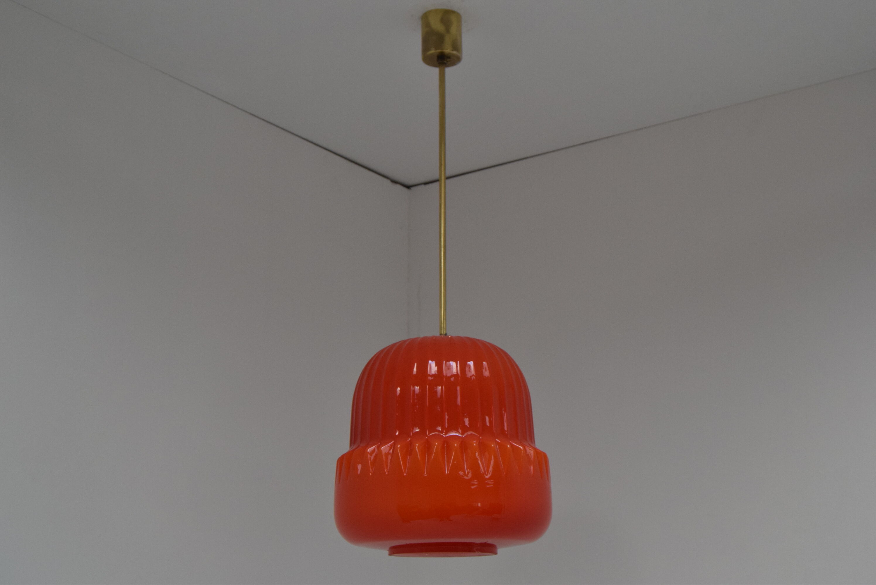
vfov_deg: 29.0
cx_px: 438
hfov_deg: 42.3
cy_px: 292
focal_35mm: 46
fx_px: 1132
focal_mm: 31
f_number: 7.1
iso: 1600
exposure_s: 1/200
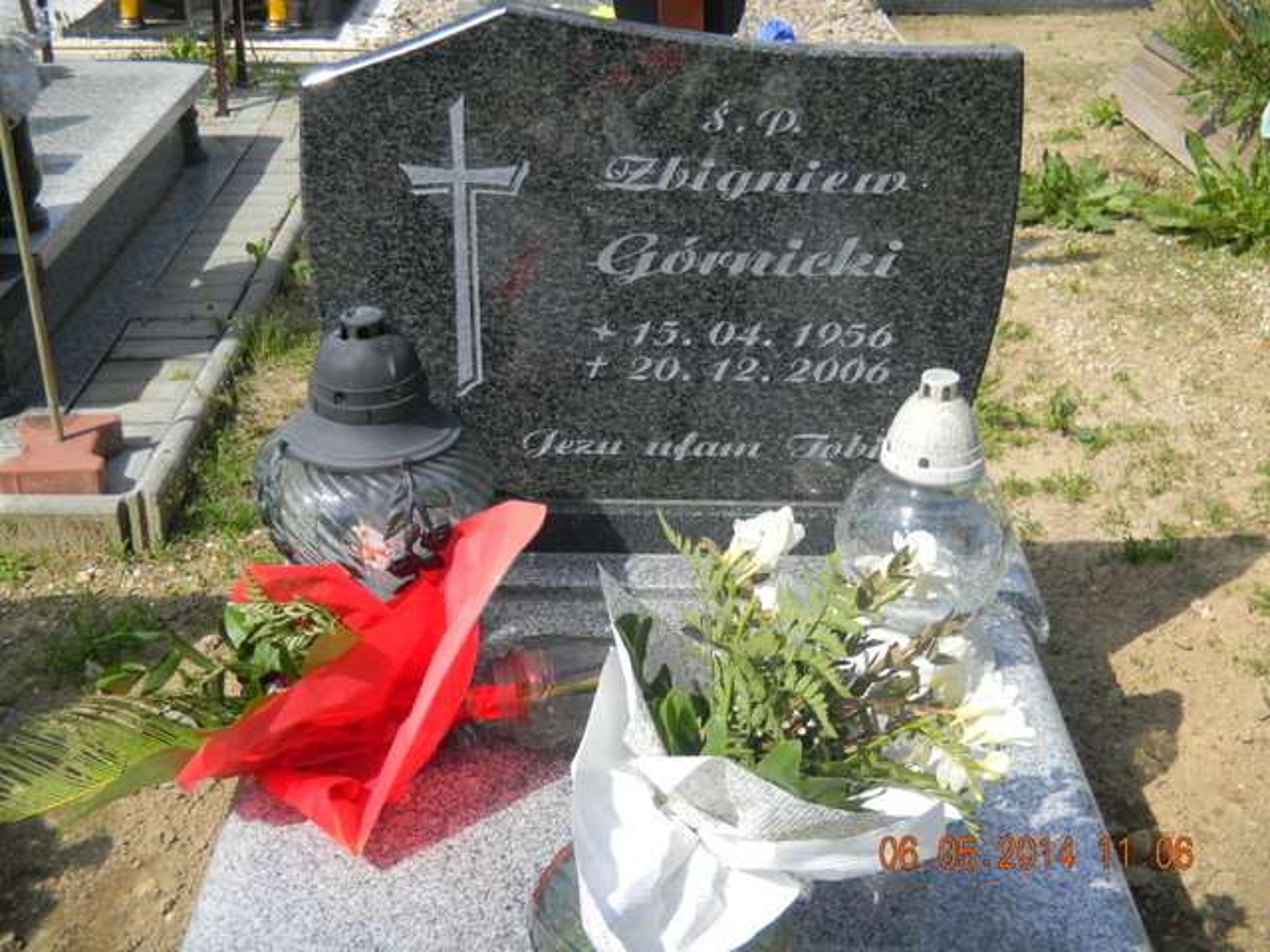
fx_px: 1688
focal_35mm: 46
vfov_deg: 31.5
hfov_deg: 41.2
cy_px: 476
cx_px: 635
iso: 80
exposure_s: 1/145
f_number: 8.3
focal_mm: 8.3
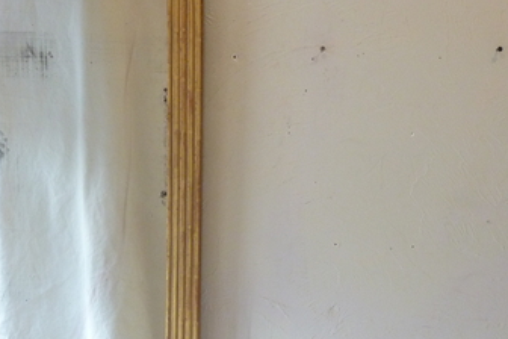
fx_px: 1101
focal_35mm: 78
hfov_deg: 26.0
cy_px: 260
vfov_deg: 17.4
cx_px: 213
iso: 320
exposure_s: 1/30
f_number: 3.7
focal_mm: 6.9
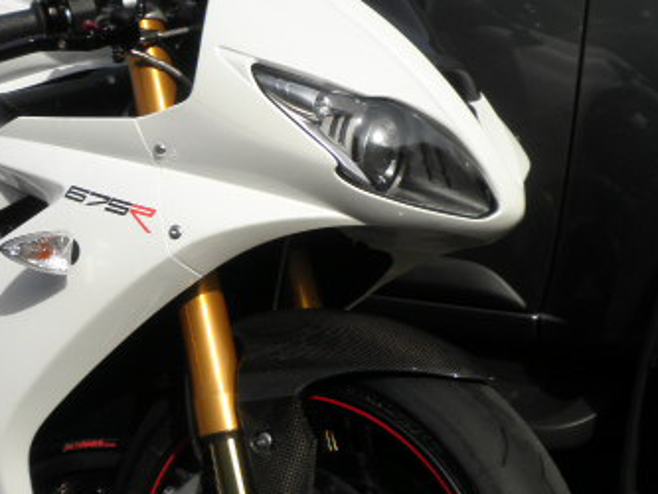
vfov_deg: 29.0
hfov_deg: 37.2
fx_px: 951
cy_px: 310
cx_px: 160
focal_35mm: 50
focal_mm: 4.7
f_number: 7.8
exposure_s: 1/250
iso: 64
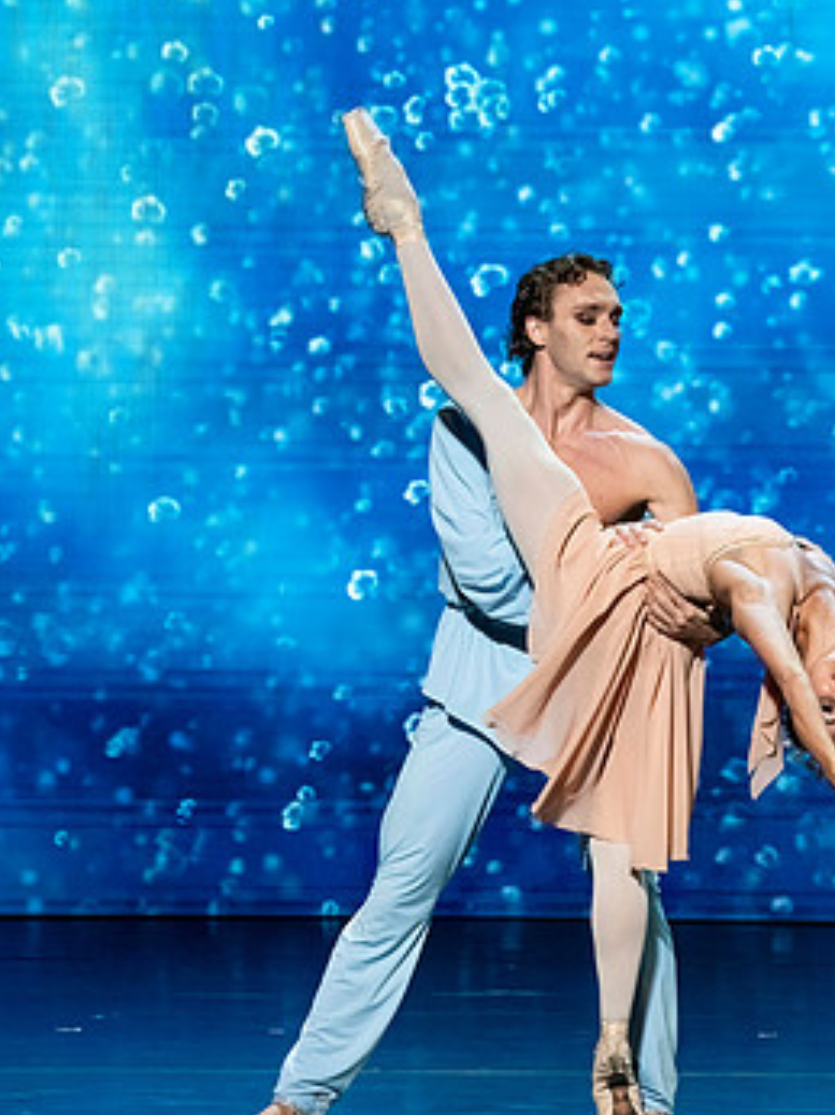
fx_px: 20191
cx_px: 617
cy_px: 453
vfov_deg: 3.2
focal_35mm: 627
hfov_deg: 2.4
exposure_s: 1/400
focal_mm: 330
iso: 6400
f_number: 5.6
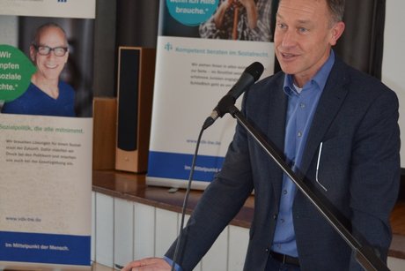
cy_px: 136
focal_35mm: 48
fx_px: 540
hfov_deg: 41.1
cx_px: 202
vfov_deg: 28.1
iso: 1250
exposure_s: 1/60
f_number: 4.8
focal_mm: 32
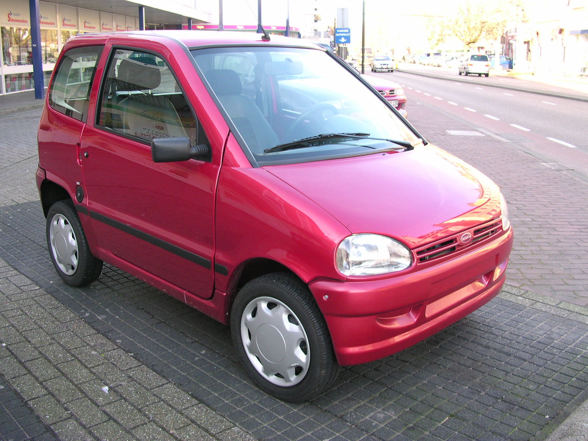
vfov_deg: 38.7
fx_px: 628
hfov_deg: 50.1
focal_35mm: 37
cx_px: 294
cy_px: 220
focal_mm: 5.6
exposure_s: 1/57.4
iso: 100
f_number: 2.7
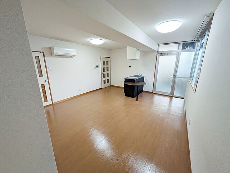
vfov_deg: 85.7
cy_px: 86
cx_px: 115
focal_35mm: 14
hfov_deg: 102.0
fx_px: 93
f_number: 2.2
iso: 59
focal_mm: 1.83
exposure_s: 1/120
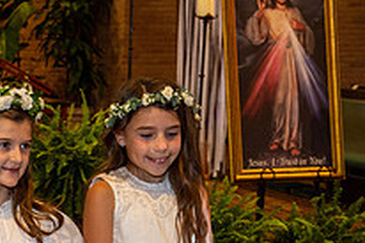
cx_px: 53
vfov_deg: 12.3
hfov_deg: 18.9
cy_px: 332
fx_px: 1084
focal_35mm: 107
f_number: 5.6
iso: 1250
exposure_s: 1/125
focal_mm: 38
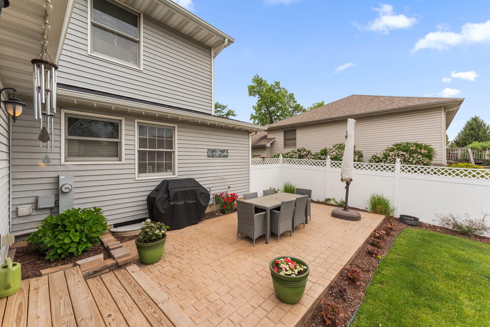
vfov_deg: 81.2
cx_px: 245
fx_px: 191
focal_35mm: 14
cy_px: 164
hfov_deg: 104.3
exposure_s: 1/800
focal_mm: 14
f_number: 8
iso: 400
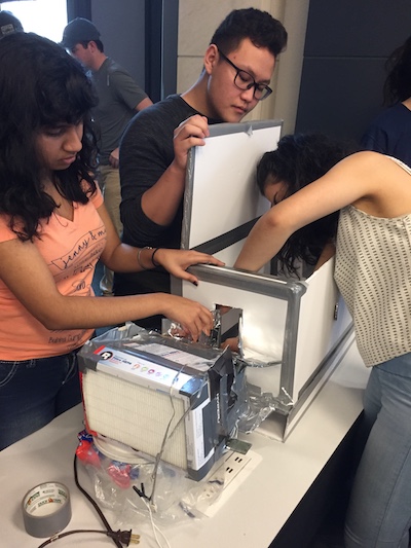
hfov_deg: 48.2
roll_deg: -2.8
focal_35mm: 29
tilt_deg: -21.6
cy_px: 274
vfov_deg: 61.6
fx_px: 459
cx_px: 206
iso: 125
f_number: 2.2
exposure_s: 1/30
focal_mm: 4.15
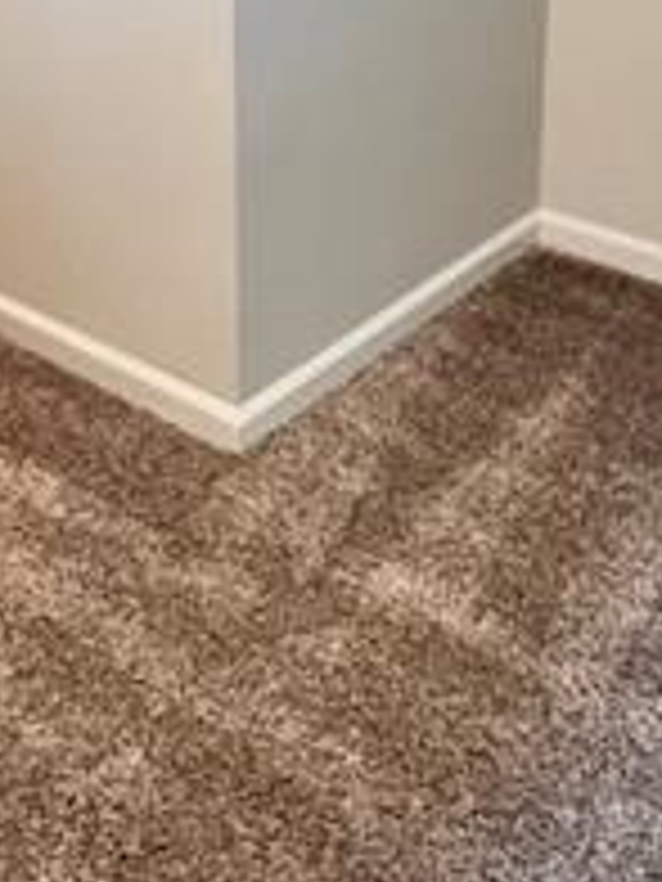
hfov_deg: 28.6
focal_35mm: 51
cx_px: 342
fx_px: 1300
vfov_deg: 33.5
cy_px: -50
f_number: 1.8
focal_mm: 1.57
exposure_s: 1/60
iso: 250
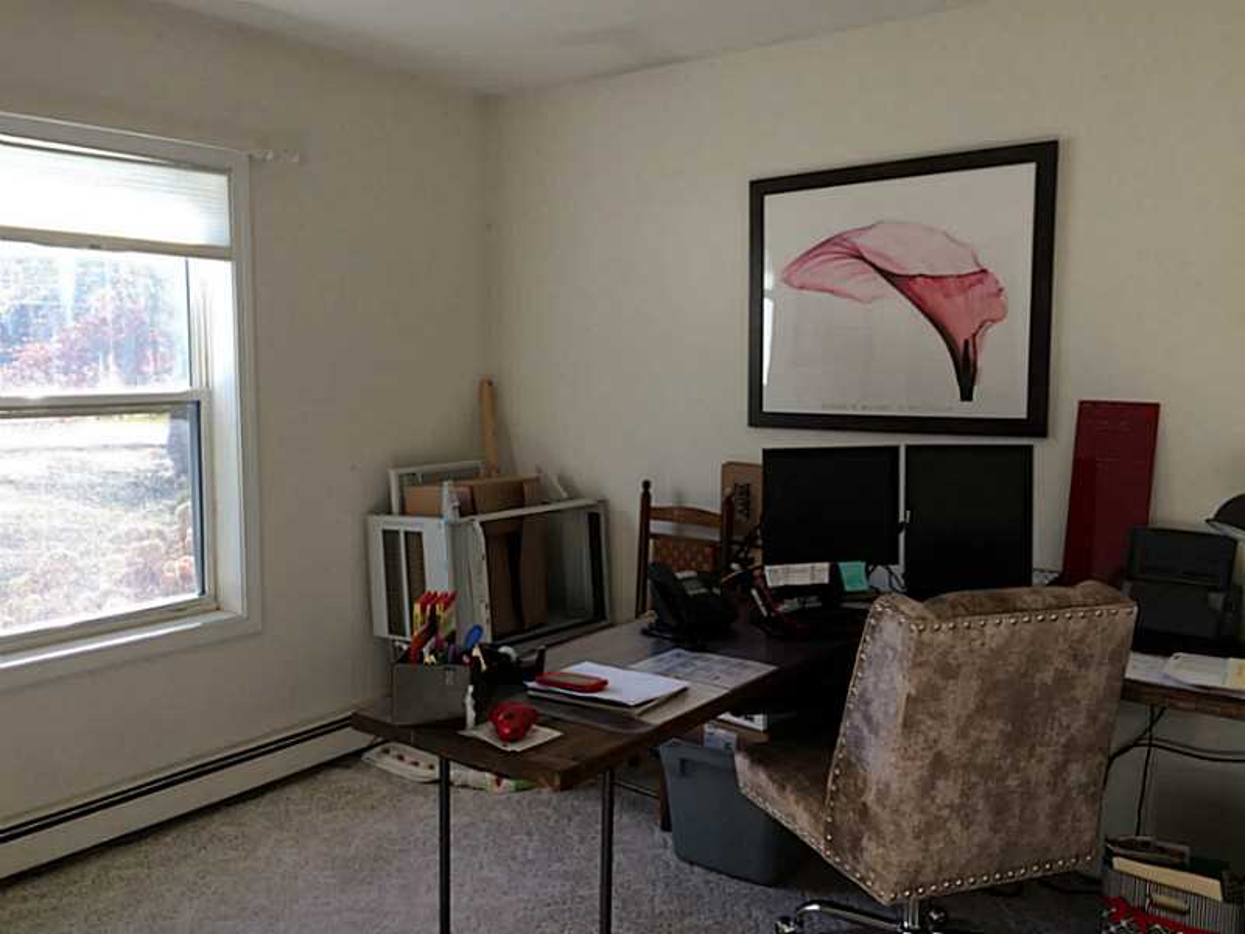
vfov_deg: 48.2
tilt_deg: -5.8
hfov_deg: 61.7
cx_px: 622
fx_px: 1043
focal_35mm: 29
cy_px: 467
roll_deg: -1.1
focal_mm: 4.15
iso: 40
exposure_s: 1/120
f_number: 2.2
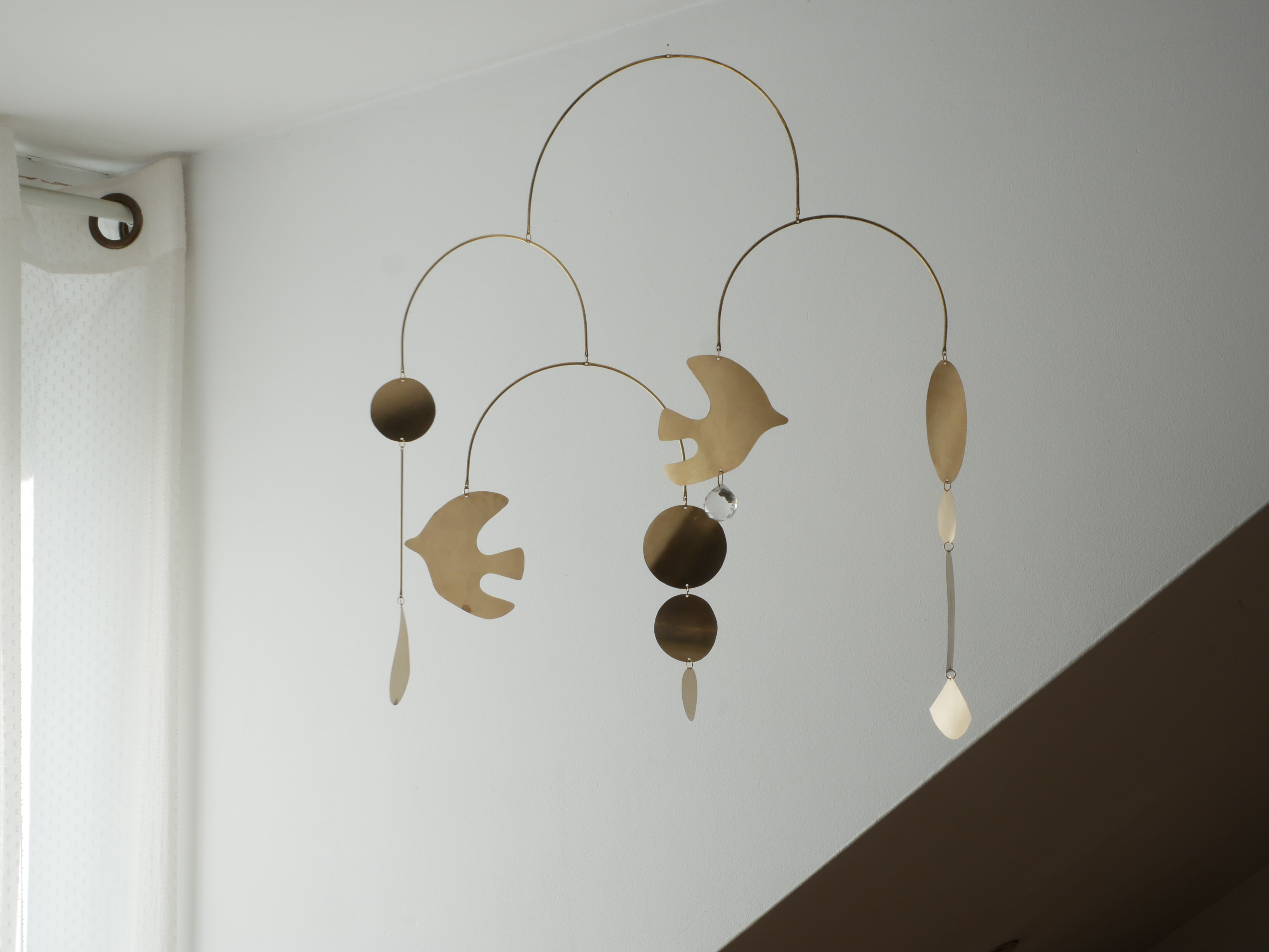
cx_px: 634
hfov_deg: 38.2
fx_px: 1834
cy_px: 476
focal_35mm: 50
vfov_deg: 29.1
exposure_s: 1/13
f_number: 18
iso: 200
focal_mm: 25
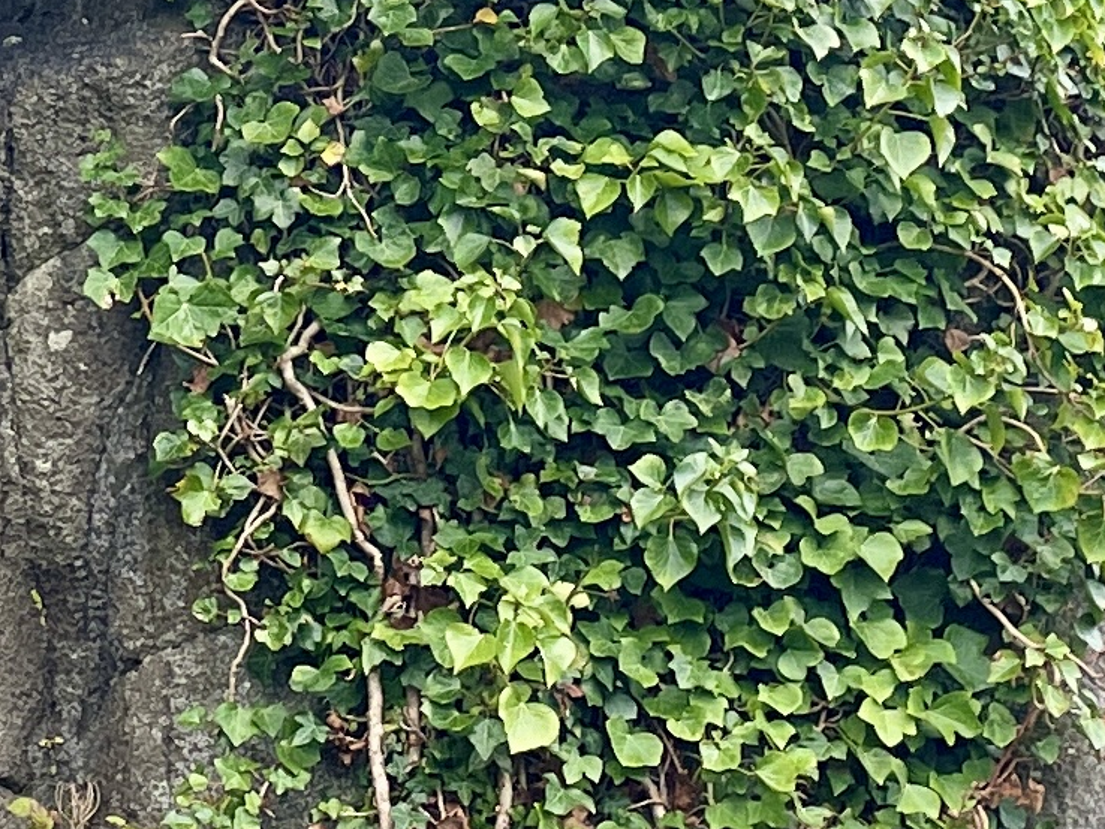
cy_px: -364
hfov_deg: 13.7
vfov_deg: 10.2
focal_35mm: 142
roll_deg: +3.1
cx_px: 15
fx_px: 4534
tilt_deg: +32.1
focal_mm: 4.2
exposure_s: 1/121
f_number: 1.6
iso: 64
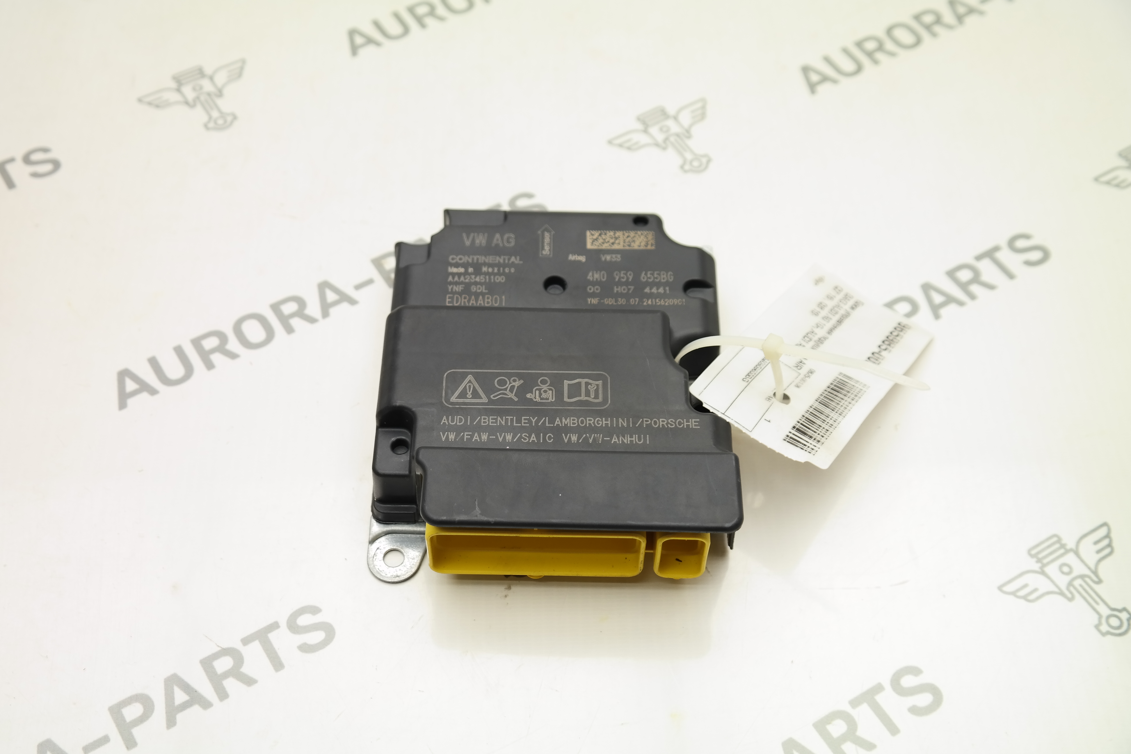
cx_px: 566
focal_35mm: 50
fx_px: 1571
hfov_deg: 39.6
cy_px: 377
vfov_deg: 27.0
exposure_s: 1/80
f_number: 4.5
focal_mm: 33
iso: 200
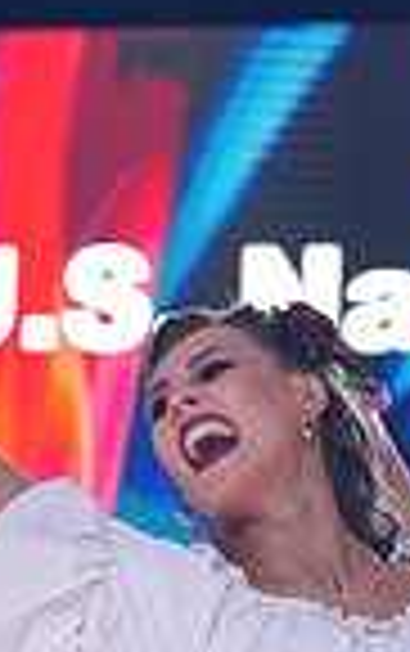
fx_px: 6595
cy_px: 953
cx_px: 412
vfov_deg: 5.6
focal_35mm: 370
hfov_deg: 3.6
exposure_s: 1/400
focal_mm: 91
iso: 2500
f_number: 5.6
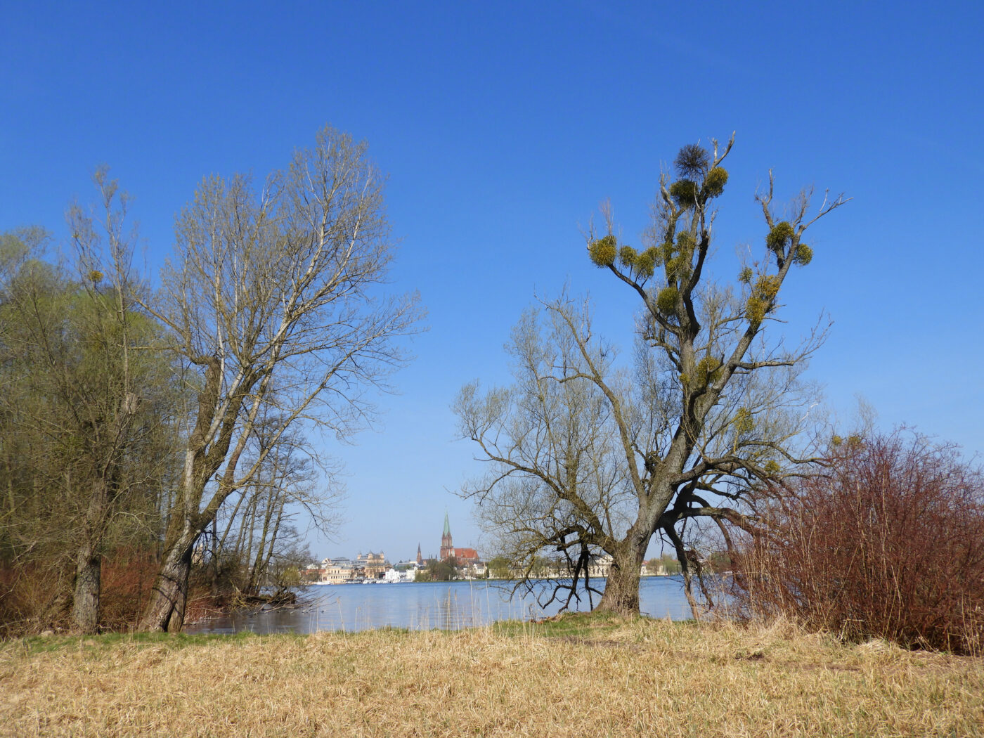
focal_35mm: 30
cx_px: 492
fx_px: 853
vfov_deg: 46.8
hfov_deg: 60.0
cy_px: 369
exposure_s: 1/1600
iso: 100
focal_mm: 5.4
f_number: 3.5
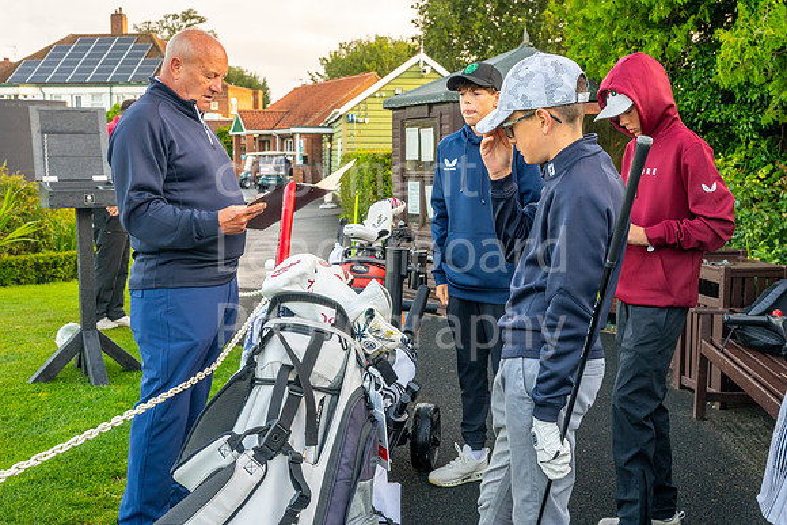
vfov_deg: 33.8
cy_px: 237
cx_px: 432
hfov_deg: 48.9
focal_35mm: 39
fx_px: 863
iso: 500
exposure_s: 1/200
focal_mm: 36
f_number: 8
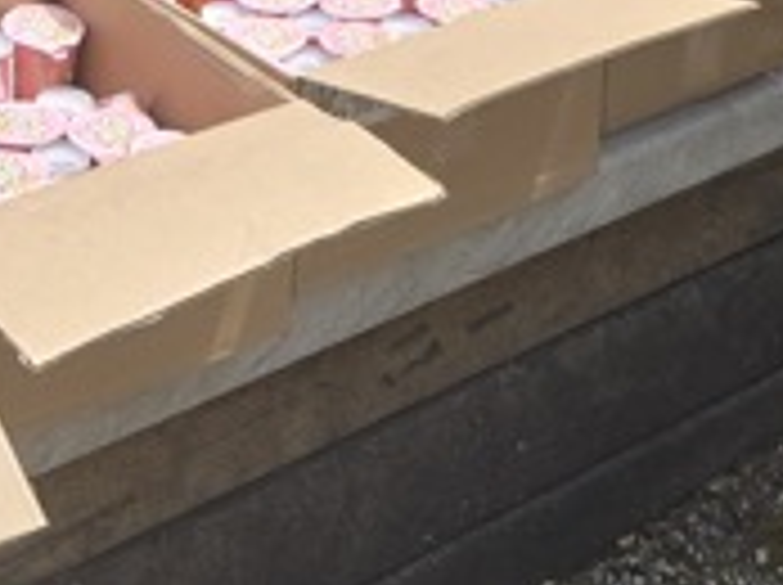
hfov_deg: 16.5
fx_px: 2688
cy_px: -754
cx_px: 207
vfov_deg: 10.8
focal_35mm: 119
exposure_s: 1/2921
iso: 64
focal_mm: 5.4
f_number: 1.8
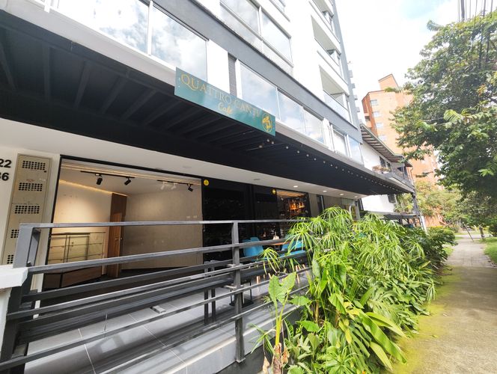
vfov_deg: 85.8
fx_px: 201
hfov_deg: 102.0
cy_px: 187
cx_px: 248
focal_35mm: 14
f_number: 2.2
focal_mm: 2.16
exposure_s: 1/120
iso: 50
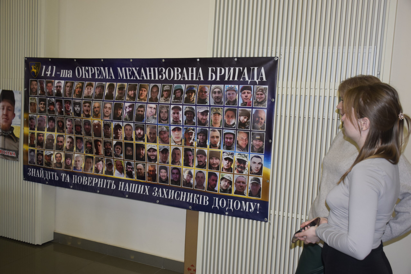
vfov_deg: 36.9
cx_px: 206
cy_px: 137
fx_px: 411
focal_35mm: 36
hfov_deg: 53.1
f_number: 4.5
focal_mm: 24
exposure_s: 1/80
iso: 800
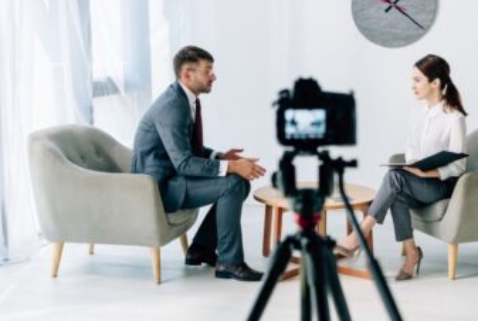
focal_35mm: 57
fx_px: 758
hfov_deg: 34.9
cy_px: 173
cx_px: 278
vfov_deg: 23.9
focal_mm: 48
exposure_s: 1/200
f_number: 3.5
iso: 100
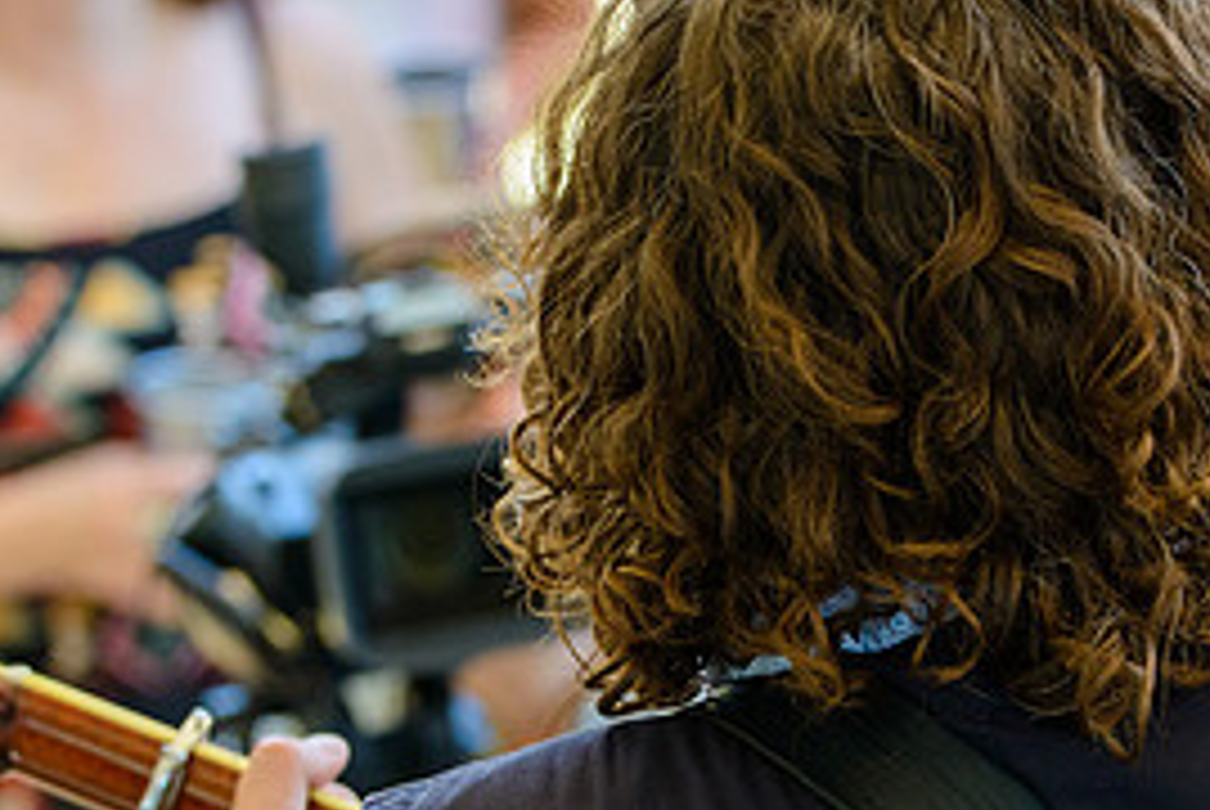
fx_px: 10868
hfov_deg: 6.4
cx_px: 751
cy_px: 722
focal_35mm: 323
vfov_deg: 4.3
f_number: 5.6
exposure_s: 1/320
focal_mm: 150
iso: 2000
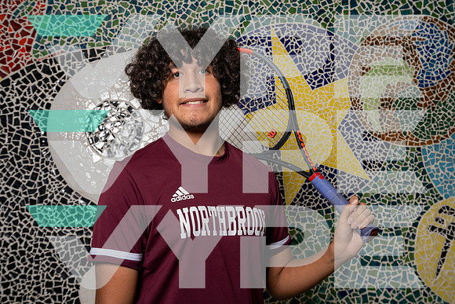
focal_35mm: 46
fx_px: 581
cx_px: 228
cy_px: 152
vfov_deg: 29.3
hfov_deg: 42.7
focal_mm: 46
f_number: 8
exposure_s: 1/250
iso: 400
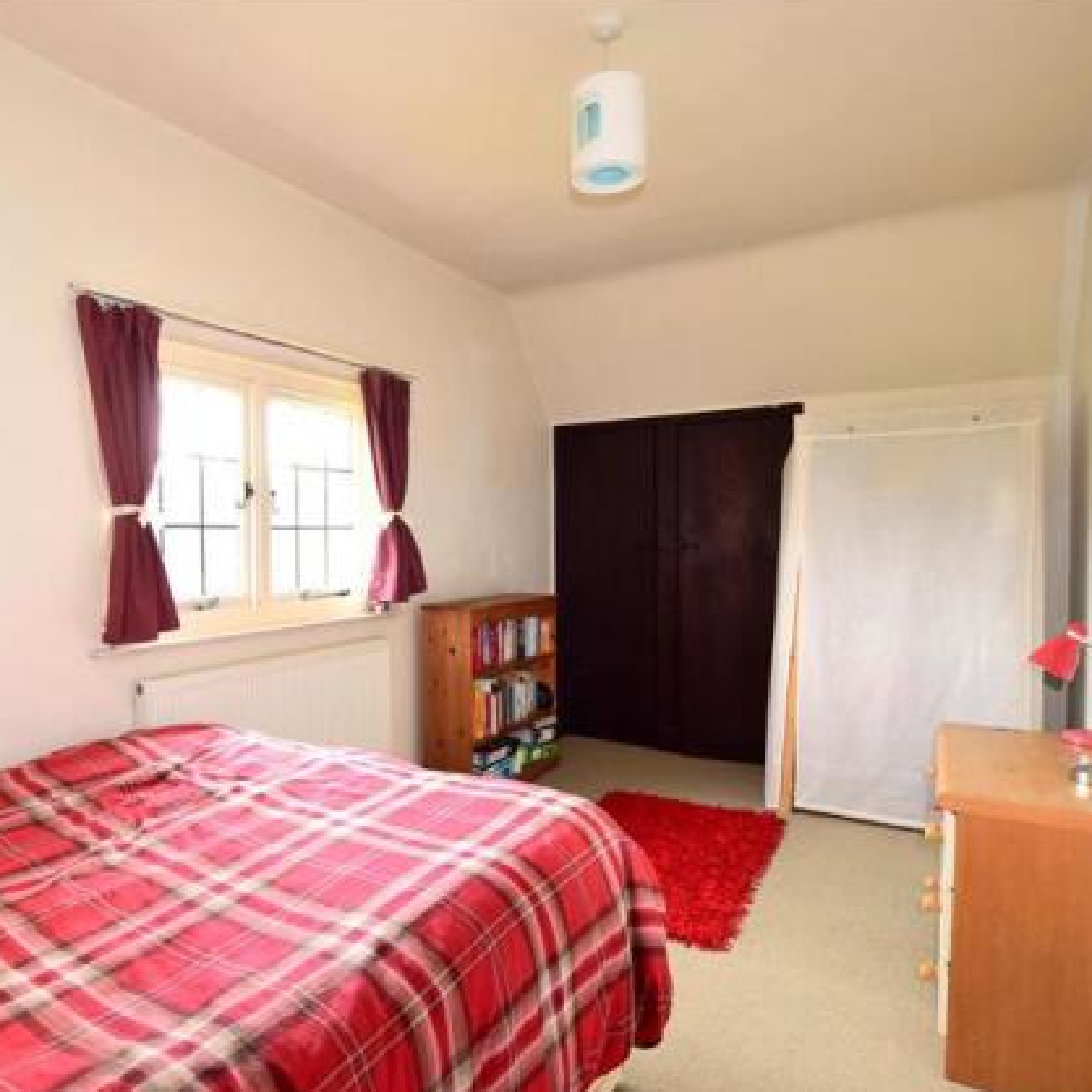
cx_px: 428
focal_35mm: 20
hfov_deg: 73.9
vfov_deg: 74.8
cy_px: 558
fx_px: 714
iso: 400
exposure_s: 1/25
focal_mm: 10
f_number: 6.3
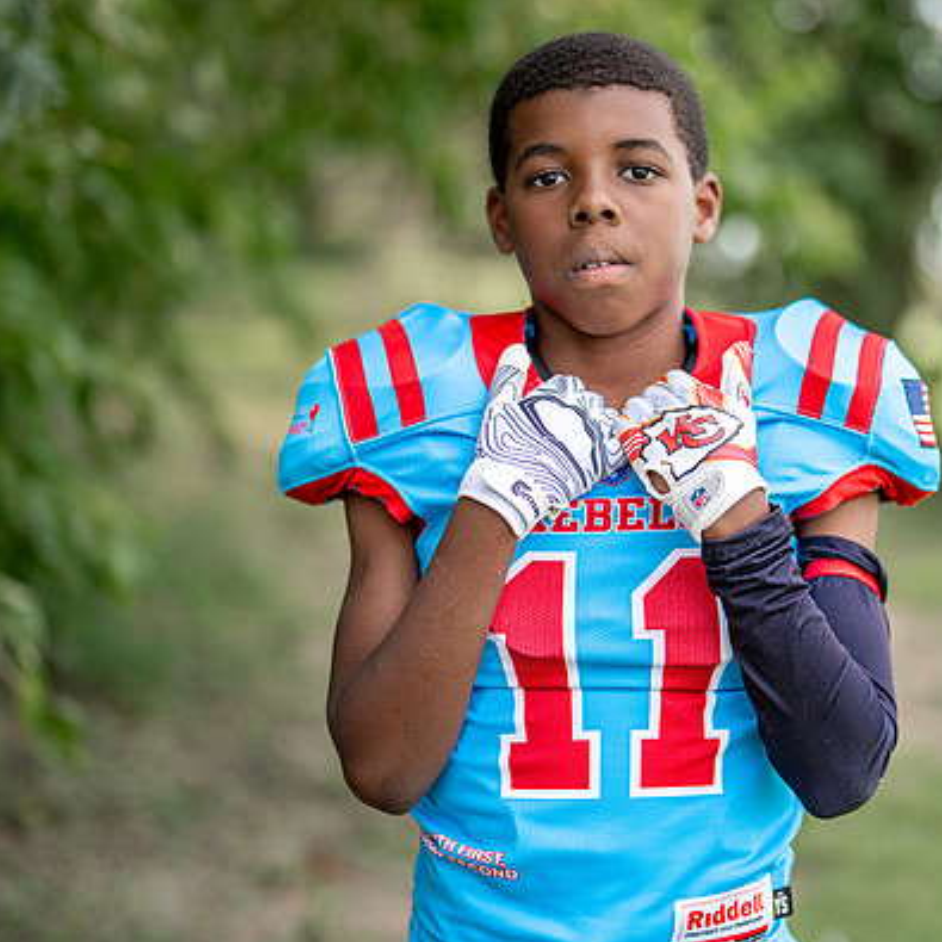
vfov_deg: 21.4
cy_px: 428
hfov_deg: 21.3
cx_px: 675
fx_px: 2494
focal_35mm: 81
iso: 100
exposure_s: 1/2000
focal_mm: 50
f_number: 1.2
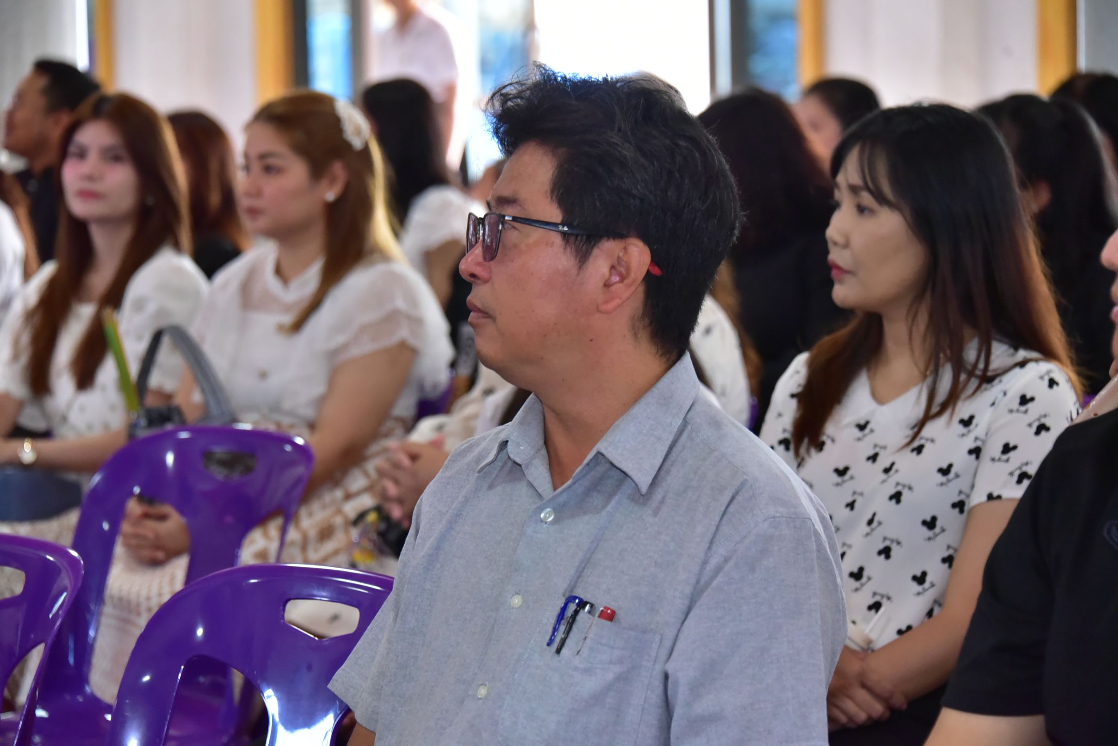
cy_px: 373
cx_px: 559
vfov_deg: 10.2
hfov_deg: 15.2
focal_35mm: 135
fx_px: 4194
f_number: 6.3
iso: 5000
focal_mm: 135
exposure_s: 1/160
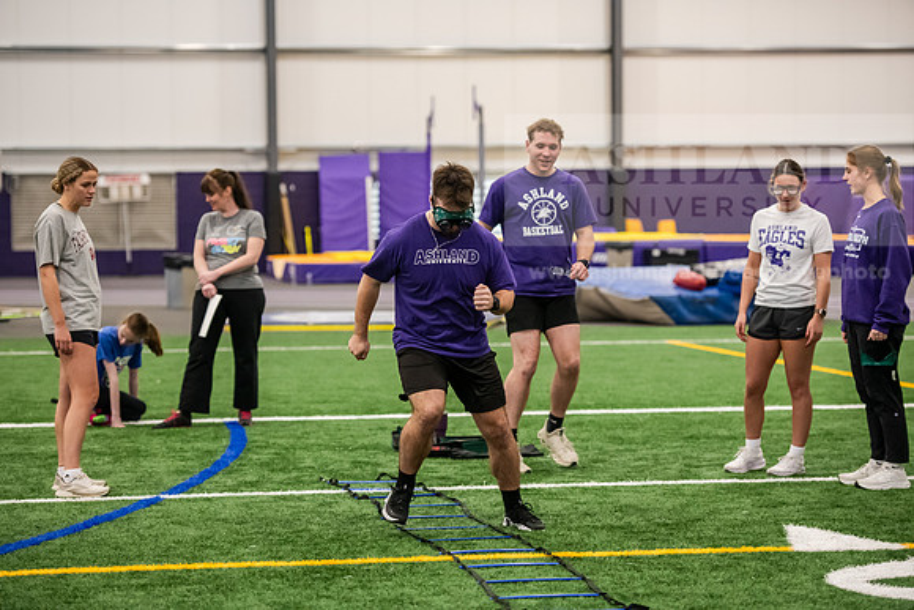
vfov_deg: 13.0
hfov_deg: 19.5
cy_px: 305
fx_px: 2666
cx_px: 457
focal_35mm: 105
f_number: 3.2
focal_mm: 105
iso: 3200
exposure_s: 1/250
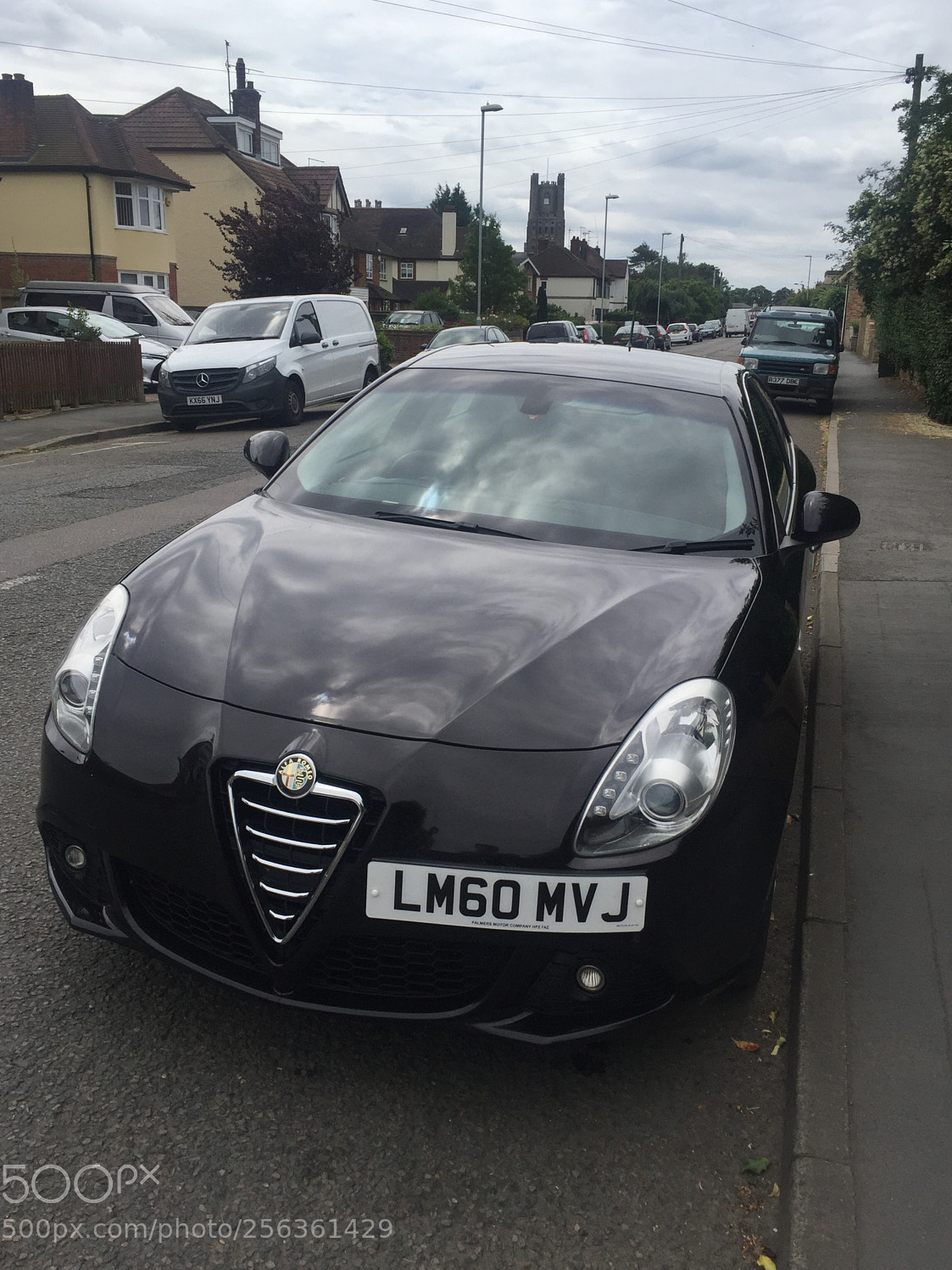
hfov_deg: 45.4
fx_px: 1137
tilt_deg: -14.1
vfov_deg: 58.3
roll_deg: -1.1
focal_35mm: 31
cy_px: 617
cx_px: 458
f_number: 2.2
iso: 32
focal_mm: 4.15
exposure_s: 1/3300
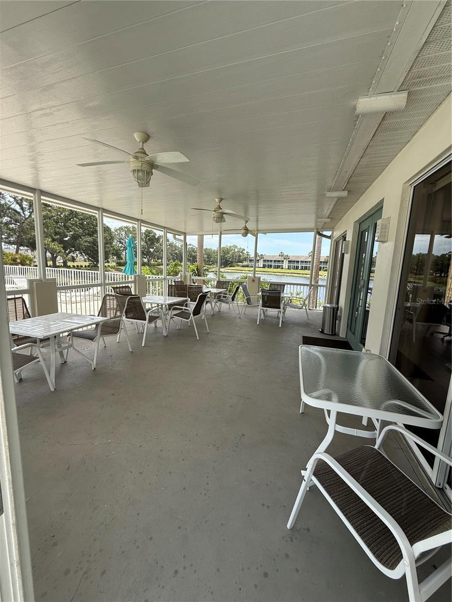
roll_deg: -2.7
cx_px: 226
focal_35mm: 14
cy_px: 301
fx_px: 244
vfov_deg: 102.1
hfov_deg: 85.7
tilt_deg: -8.1
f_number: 2.2
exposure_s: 1/607
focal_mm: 2.22
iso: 64
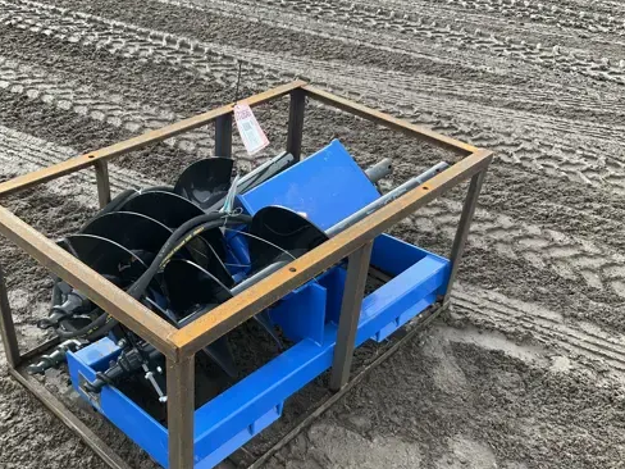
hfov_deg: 48.8
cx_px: 263
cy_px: 284
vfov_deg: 37.6
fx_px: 686
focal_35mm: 38
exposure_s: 1/187
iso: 20
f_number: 1.8
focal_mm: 3
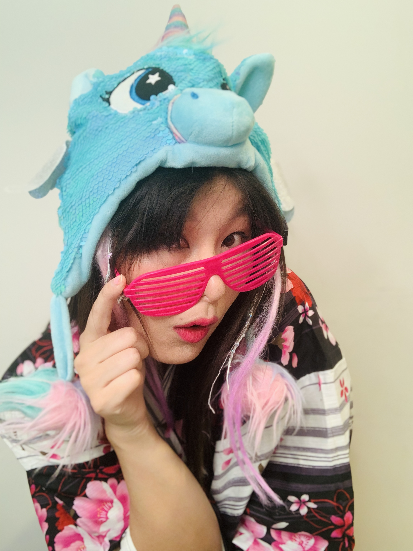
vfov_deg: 56.8
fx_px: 509
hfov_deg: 44.2
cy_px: 276
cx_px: 206
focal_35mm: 32
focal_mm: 2.87
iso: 160
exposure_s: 1/50
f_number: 2.2
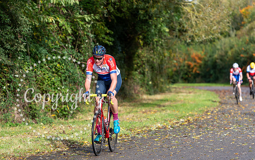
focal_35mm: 182
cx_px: 98
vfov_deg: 7.2
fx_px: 1267
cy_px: 78
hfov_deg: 11.5
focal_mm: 145
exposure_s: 1/1250
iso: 200
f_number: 3.5
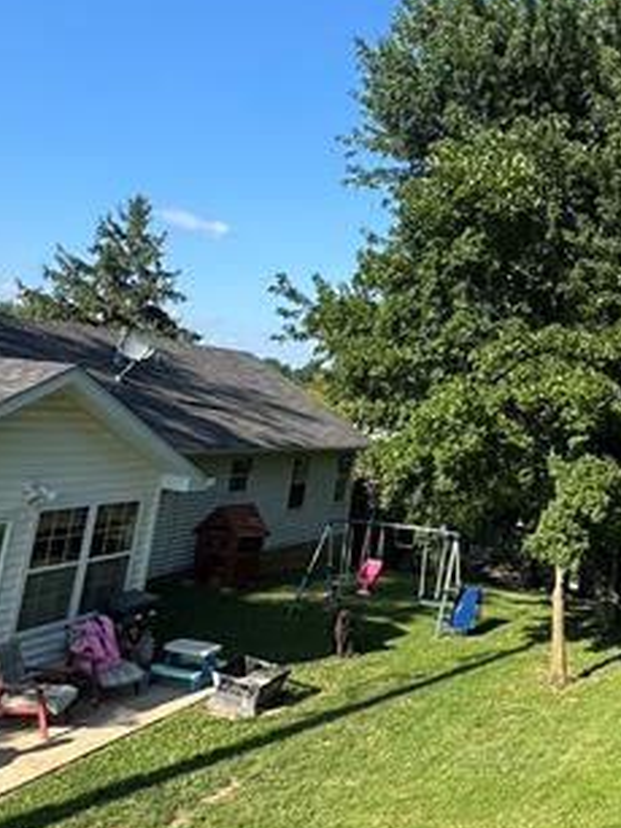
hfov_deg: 37.4
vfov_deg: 51.5
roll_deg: -6.5
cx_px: 583
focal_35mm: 35
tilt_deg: +8.9
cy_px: 264
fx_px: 838
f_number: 2.2
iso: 50
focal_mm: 2.22
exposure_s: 1/787
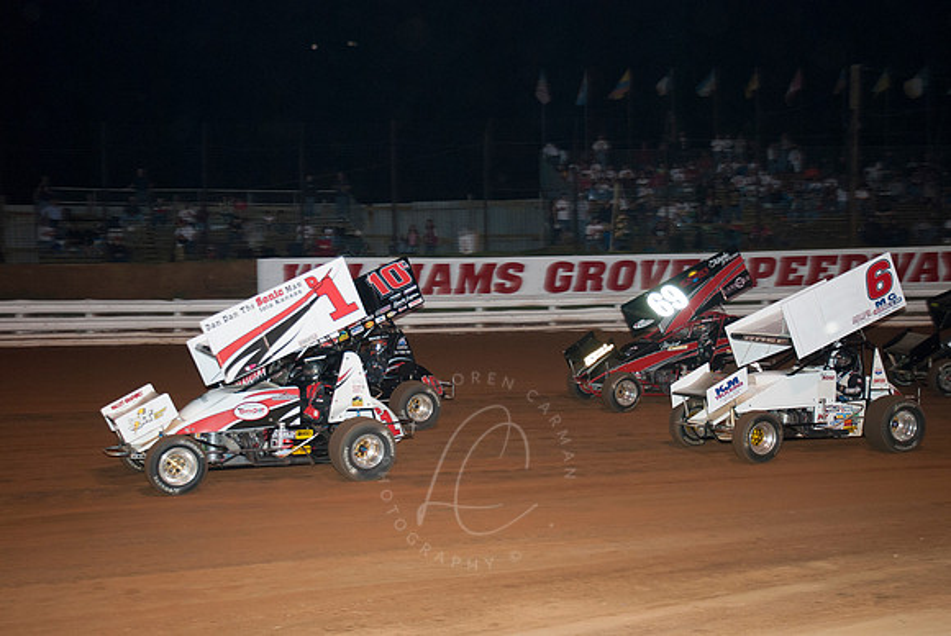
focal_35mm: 46
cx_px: 476
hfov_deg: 42.3
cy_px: 318
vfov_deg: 29.0
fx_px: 1230
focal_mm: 31
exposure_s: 1/125
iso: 250
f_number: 4
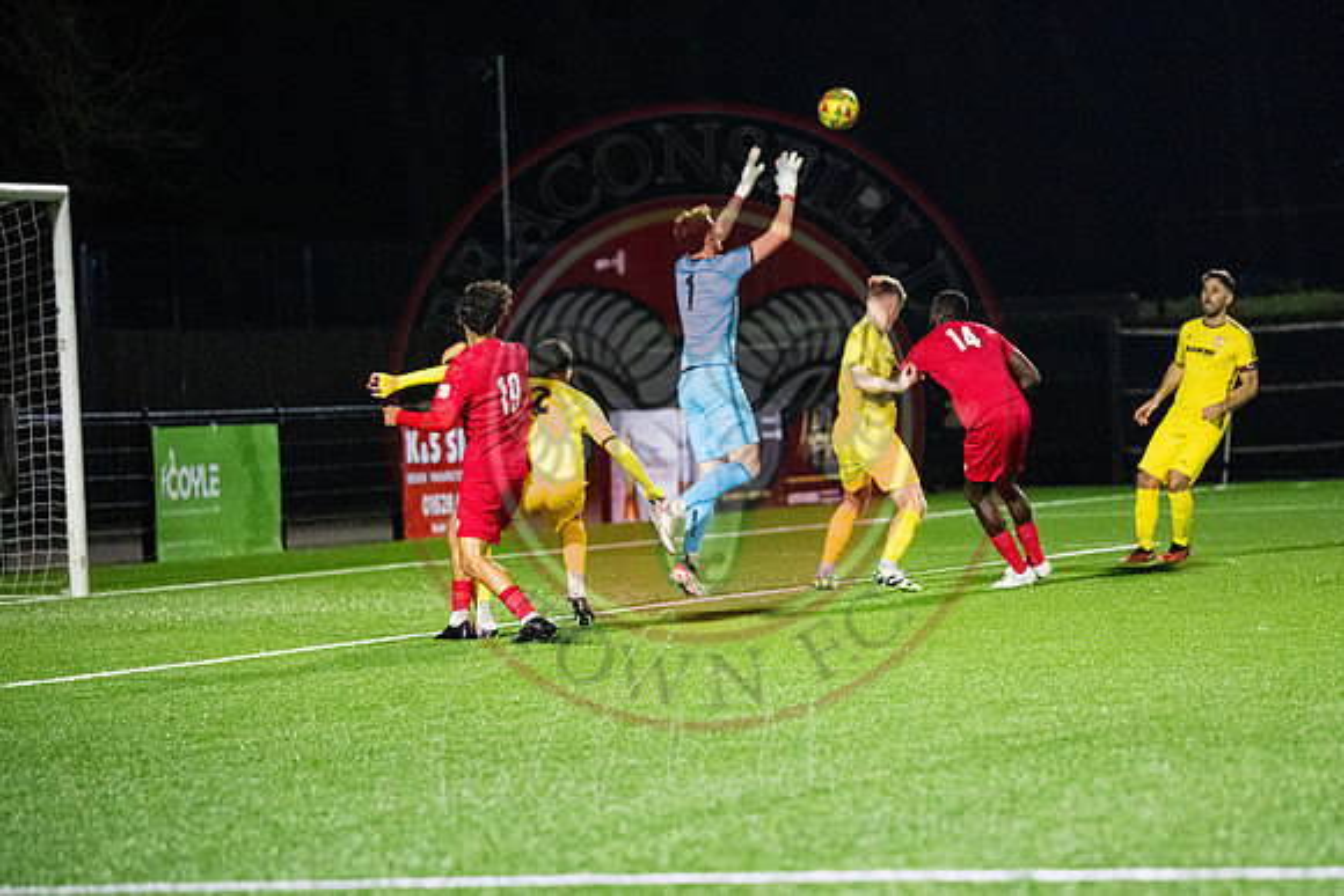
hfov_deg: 11.6
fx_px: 6613
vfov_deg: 7.8
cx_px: 831
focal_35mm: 177
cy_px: 582
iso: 8000
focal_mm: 135
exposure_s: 1/1000
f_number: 2.8
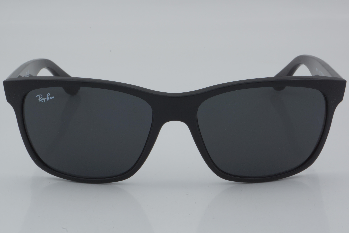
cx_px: 174
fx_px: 800
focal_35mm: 82
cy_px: 116
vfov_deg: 16.6
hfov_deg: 24.6
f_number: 32
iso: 100
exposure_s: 1/4
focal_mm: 55
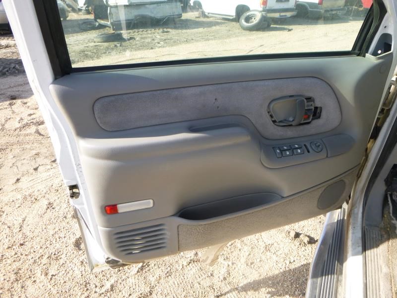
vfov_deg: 54.9
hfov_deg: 69.4
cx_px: 198
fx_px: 287
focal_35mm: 25
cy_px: 149
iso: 100
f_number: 3.9
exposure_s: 1/160
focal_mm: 4.5
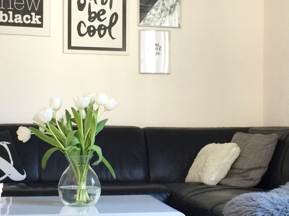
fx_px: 601
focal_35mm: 72
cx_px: 140
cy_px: 128
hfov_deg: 27.0
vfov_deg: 20.4
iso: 50
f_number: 2.2
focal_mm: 4.15
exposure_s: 1/17
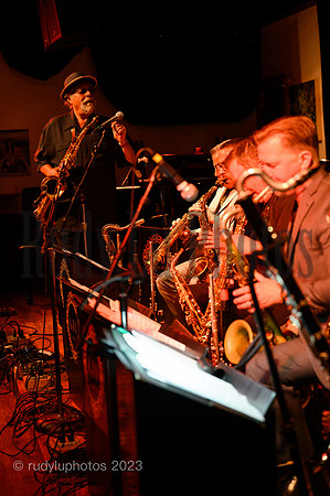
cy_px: 248
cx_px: 165
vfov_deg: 28.9
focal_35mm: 70
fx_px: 965
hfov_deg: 19.4
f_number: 3.2
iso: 6400
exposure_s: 1/200
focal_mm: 70
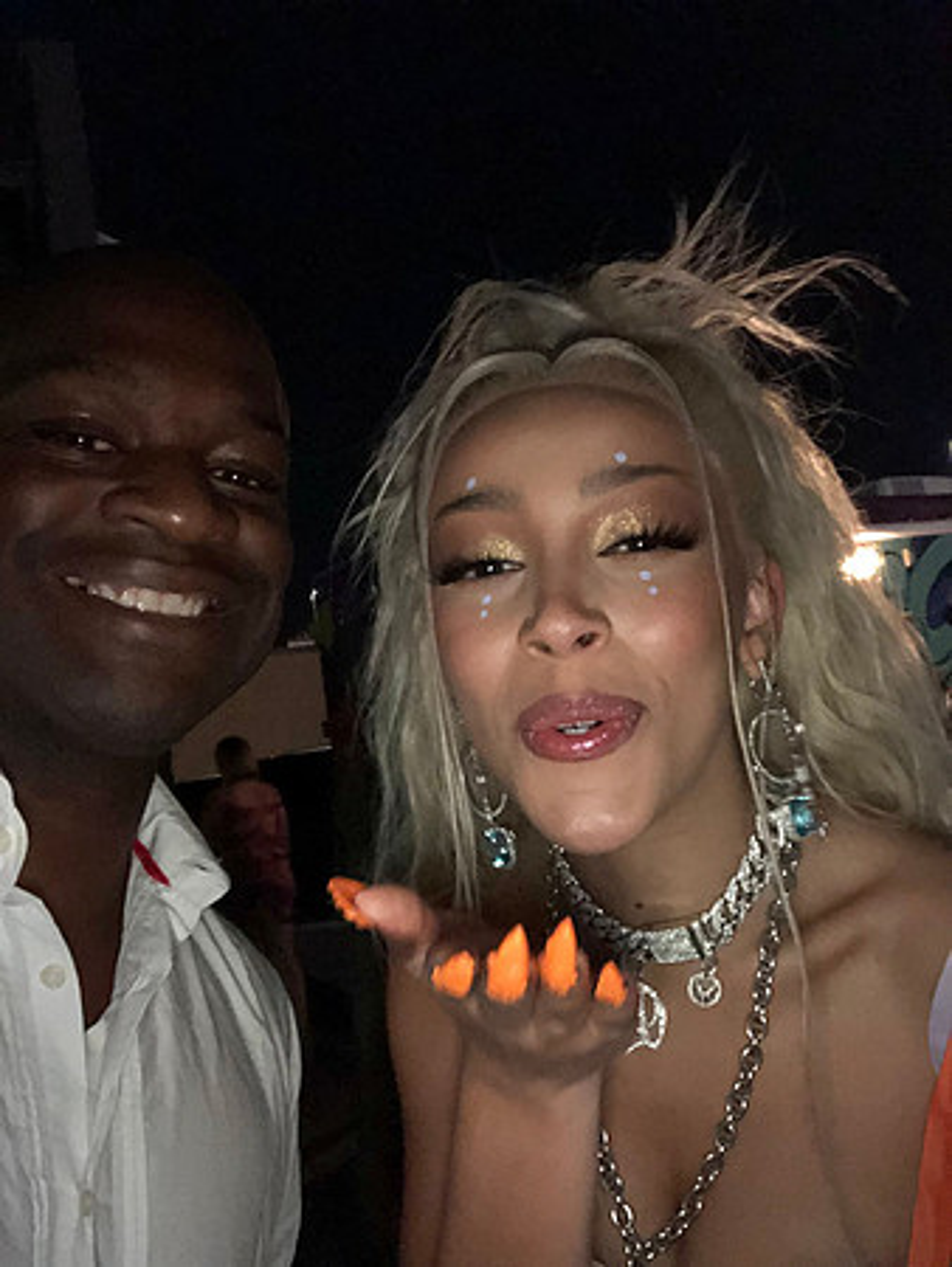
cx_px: 476
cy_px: 634
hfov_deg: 44.2
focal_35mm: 32
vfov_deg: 56.8
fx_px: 1172
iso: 500
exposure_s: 1/16
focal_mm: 2.87
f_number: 2.2
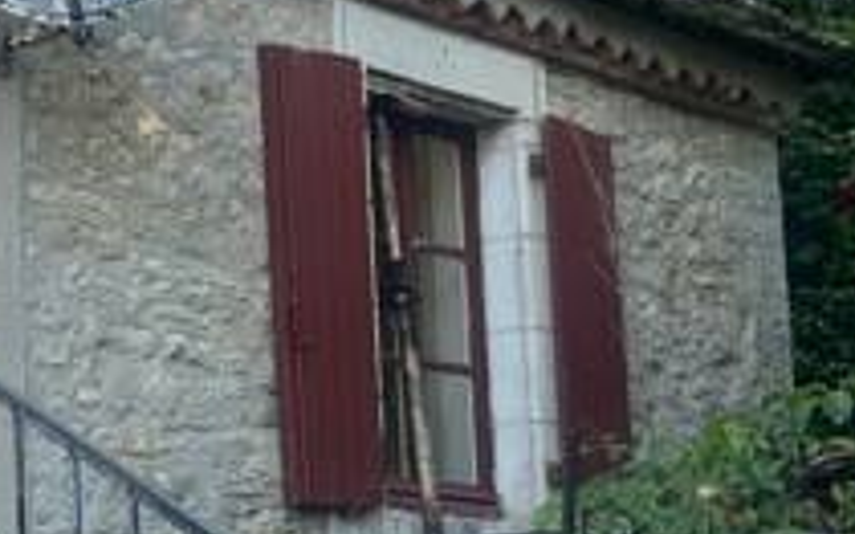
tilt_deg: +10.3
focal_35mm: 105
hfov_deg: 18.2
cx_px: -318
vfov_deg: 12.4
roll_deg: -2.2
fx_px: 2445
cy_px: 314
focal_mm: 5.1
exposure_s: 1/224
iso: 50
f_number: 1.6
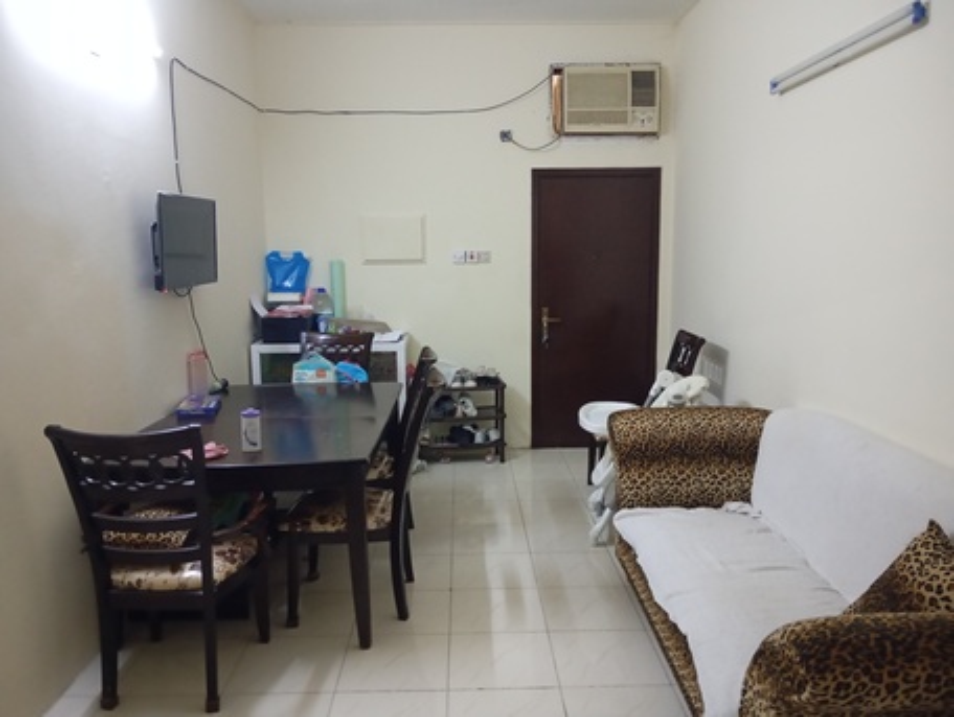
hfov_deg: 63.4
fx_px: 772
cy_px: 358
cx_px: 477
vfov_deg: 49.8
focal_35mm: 28
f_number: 1.8
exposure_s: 1/25
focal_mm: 4.22
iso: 2988
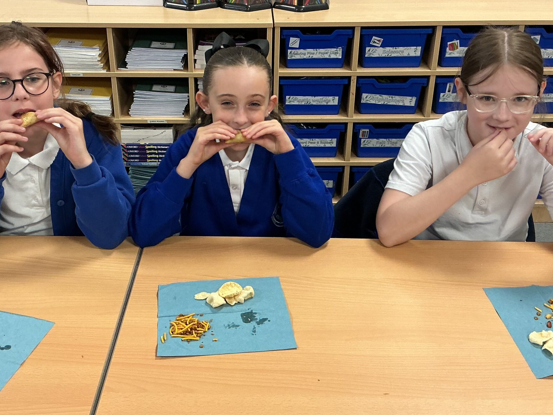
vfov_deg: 34.2
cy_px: 153
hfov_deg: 44.7
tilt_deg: -26.6
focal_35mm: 42
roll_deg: +0.5
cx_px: 240
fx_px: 671
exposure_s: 1/50
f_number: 1.8
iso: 100
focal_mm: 3
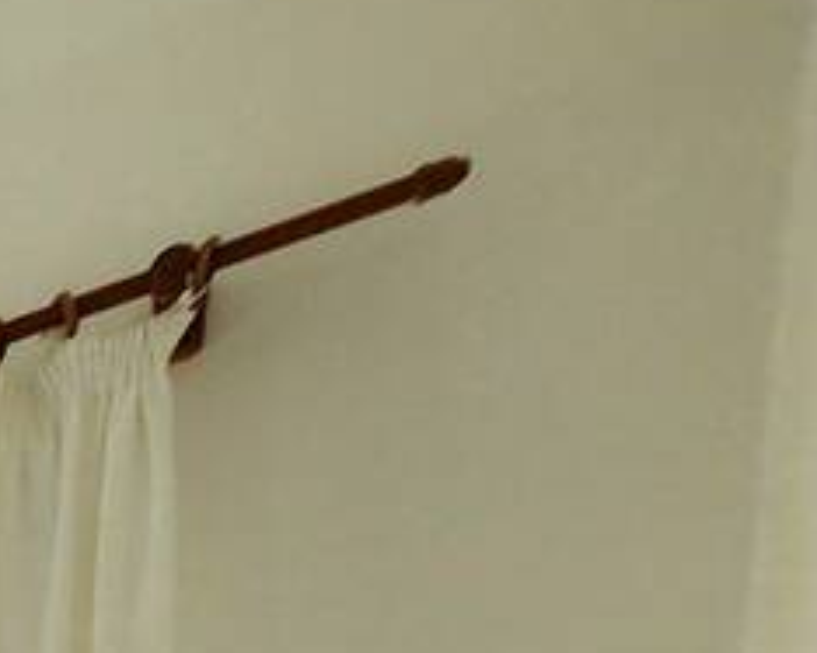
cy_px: 1833
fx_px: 1885
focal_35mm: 78
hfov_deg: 11.8
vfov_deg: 12.1
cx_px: -1582
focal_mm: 2.2
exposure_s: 1/60.2
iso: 80
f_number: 2.2
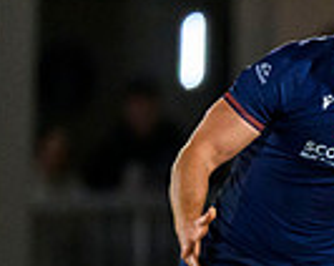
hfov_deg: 0.7
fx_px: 28605
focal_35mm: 2898
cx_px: 686
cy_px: 292
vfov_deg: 0.5
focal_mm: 560
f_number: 4
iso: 6400
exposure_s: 1/1250
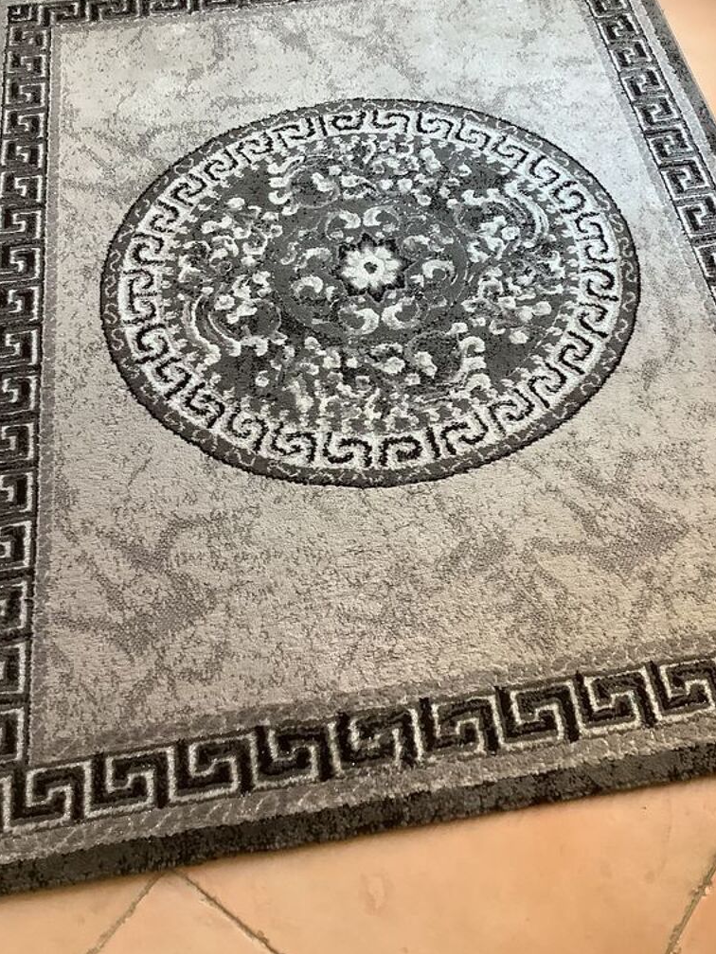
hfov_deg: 35.1
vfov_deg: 45.6
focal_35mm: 41
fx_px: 1131
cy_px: 397
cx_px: 407
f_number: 2.4
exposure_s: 1/60
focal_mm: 3.3
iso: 64
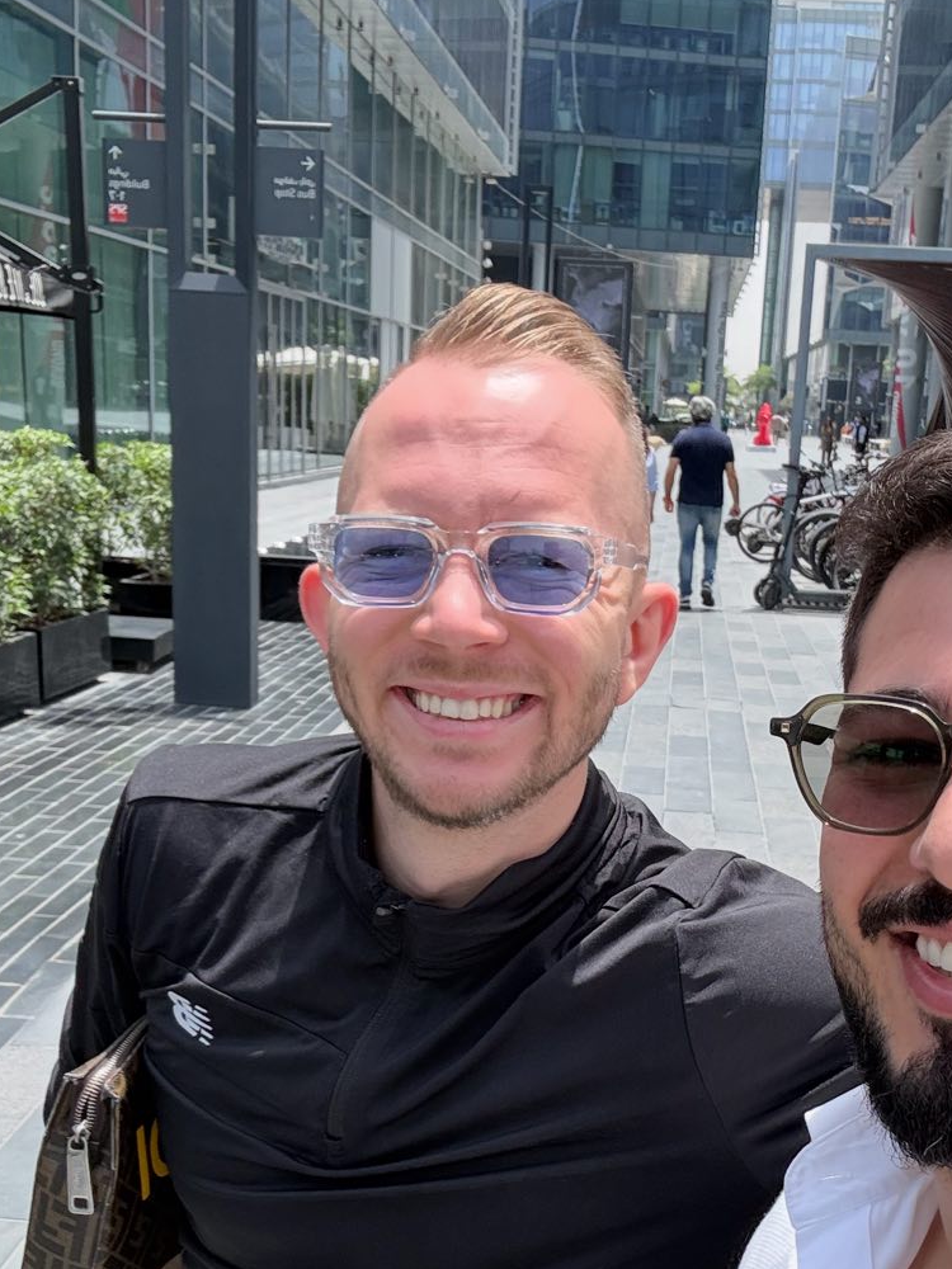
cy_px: 846
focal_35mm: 48
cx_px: 612
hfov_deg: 30.1
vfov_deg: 39.2
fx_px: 1760
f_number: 1.9
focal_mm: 2.69
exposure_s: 1/947
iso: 40
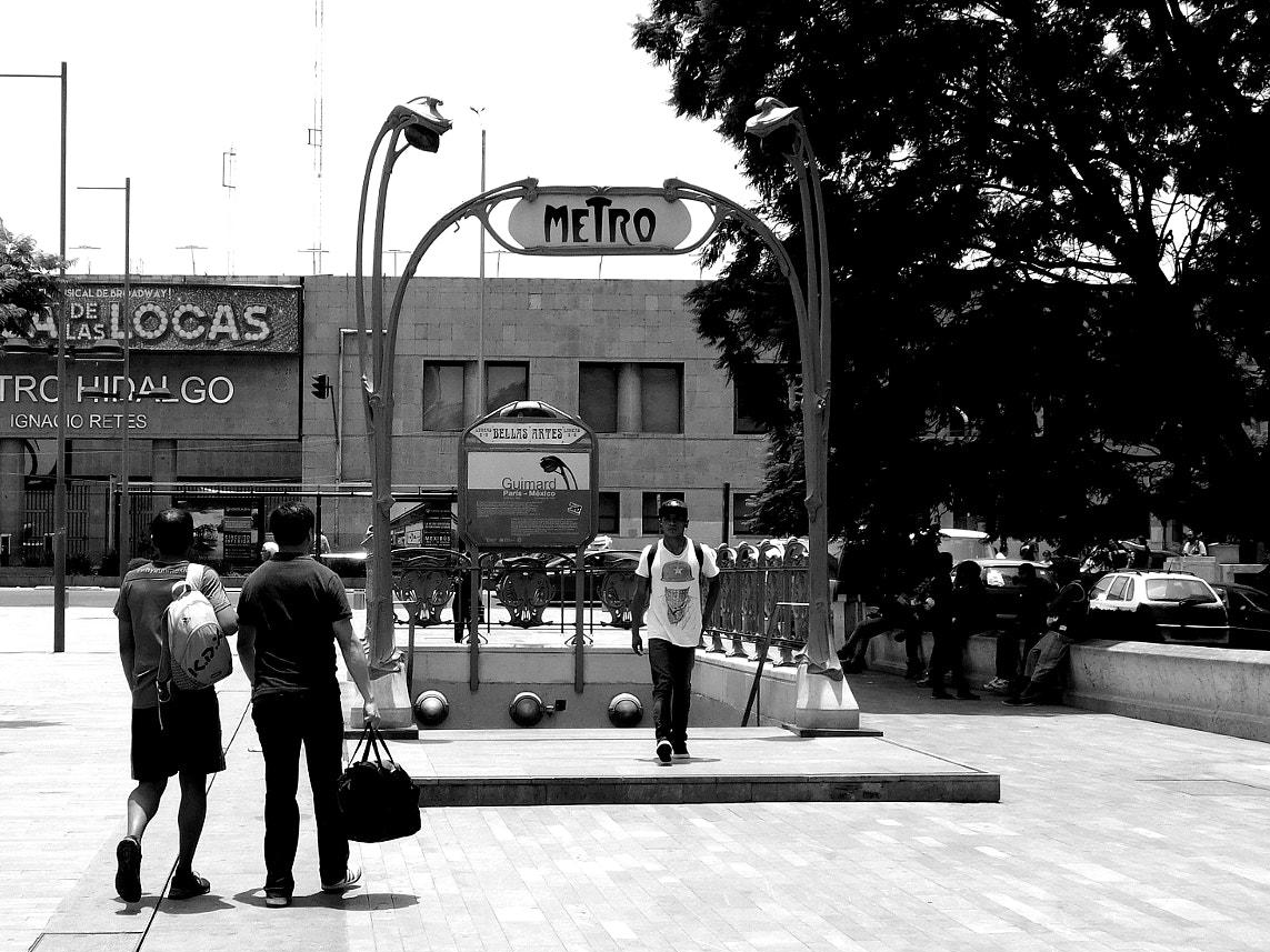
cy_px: 452
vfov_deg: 23.3
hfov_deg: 30.4
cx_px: 391
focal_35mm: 63
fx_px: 2311
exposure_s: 1/1250
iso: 125
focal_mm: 8
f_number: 3.7
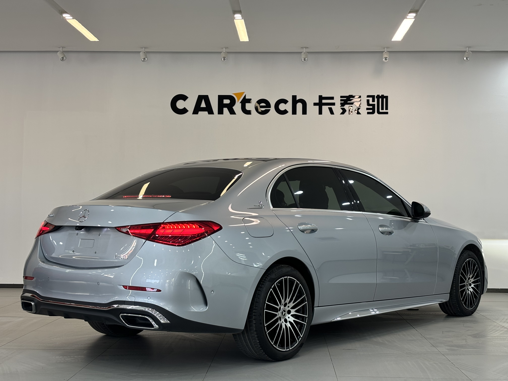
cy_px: 190
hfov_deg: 36.8
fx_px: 763
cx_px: 254
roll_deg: +0.2
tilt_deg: +1.5
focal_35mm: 52
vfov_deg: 28.0
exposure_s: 1/100
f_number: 1.6
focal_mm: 5.96
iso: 40
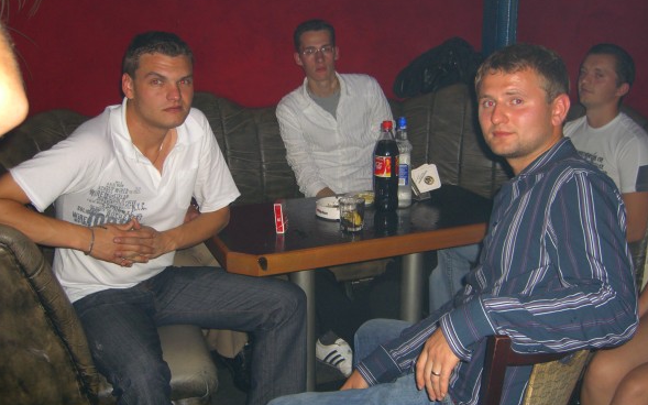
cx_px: 329
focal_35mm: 41
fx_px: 724
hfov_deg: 48.2
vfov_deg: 31.2
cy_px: 205
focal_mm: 7.9
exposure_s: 1/60
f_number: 2.8
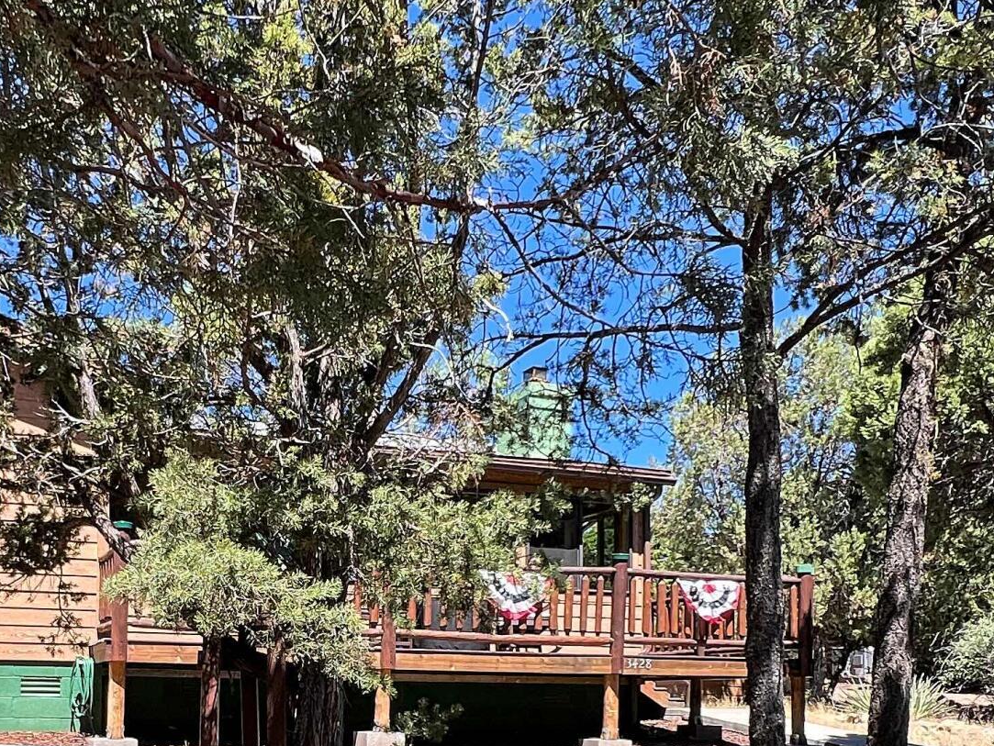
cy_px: 664
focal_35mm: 36
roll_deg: -1.1
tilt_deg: +2.4
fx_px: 1034
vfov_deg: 37.2
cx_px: 316
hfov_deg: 50.2
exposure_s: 1/413
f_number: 1.8
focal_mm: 1.57
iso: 32
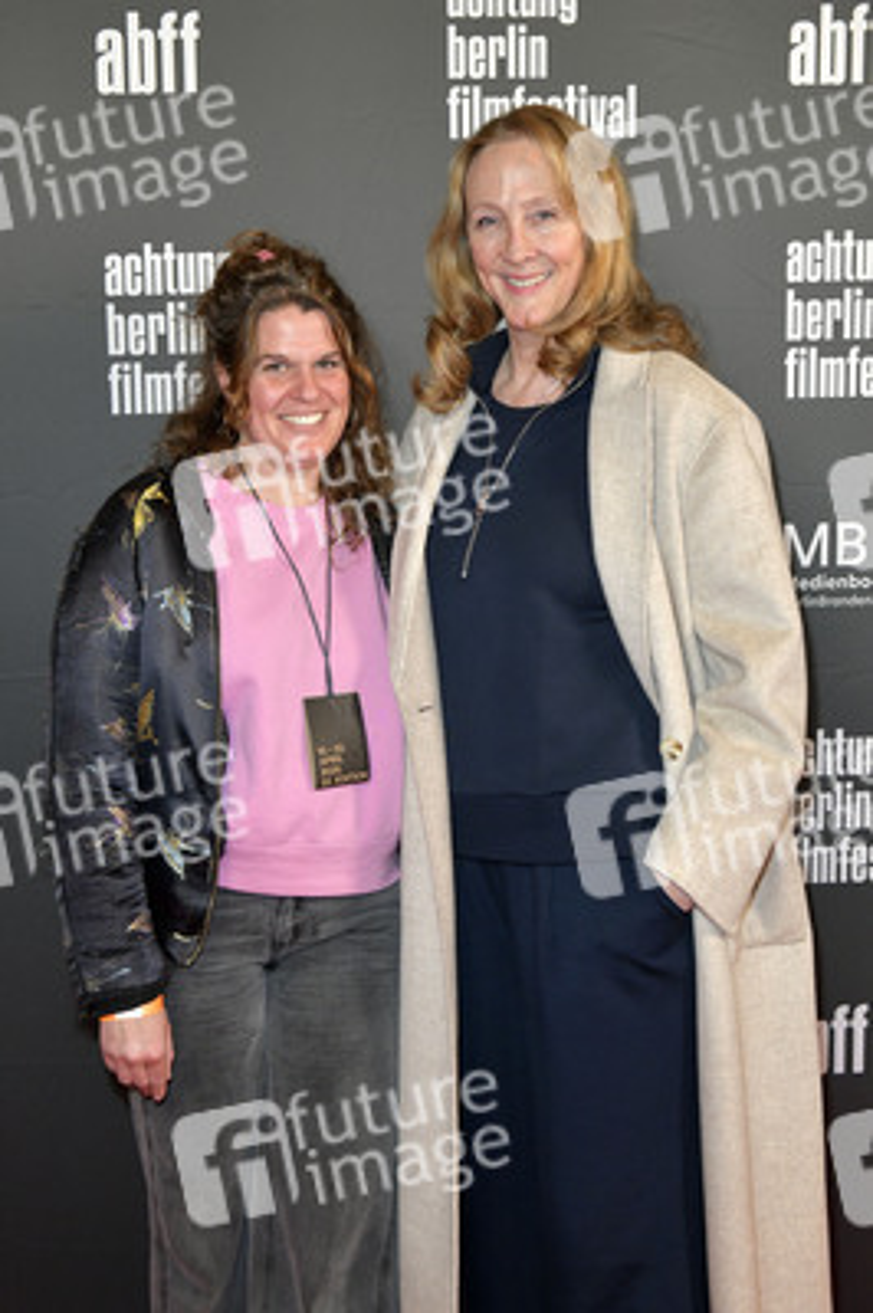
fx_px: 1640
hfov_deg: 29.8
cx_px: 436
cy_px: 656
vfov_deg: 43.6
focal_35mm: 45
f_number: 5.6
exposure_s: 1/250
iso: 2000
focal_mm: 45
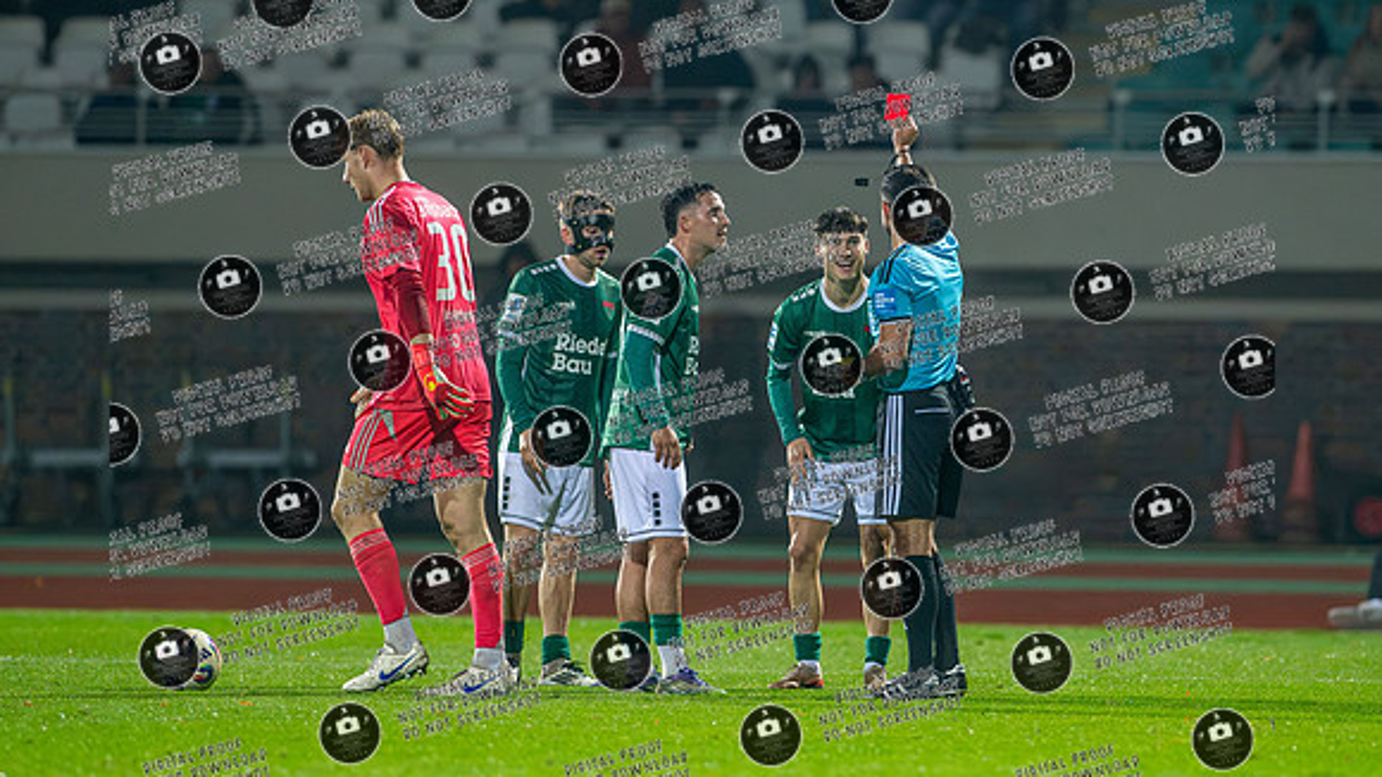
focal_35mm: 422
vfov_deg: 2.9
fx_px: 15450
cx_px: 843
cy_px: 298
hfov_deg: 5.1
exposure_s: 1/1250
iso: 4000
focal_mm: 300
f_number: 3.5
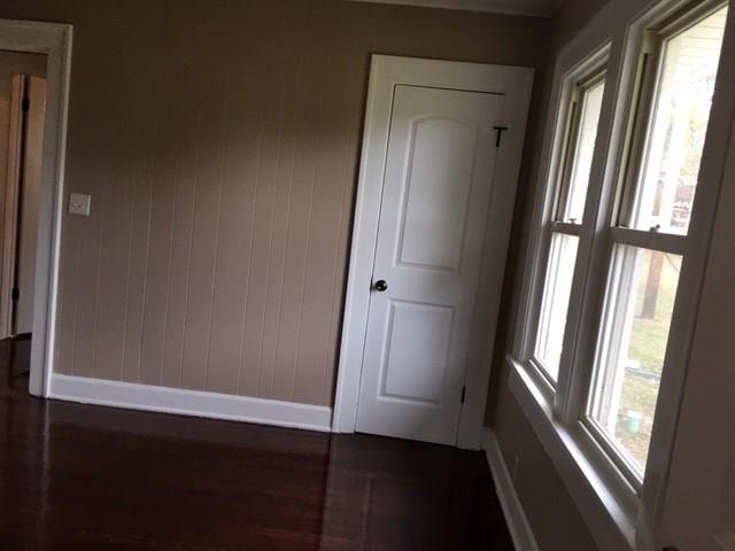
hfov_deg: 61.7
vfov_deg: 48.2
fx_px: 616
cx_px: 368
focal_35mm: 29
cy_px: 276
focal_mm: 4.15
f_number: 2.2
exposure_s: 1/30
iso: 40
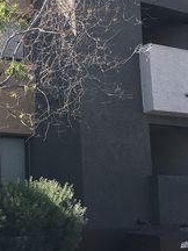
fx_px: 485
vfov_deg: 29.0
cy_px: 132
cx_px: 14
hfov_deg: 21.4
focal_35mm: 67
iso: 25
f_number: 2.2
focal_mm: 4.15
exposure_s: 1/732
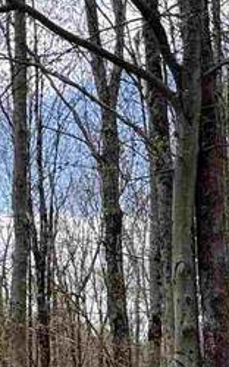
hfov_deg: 16.9
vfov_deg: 25.7
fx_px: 760
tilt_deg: +3.2
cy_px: 370
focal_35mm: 76
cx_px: 213
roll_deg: +0.3
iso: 40
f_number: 2.2
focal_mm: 2.22
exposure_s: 1/291
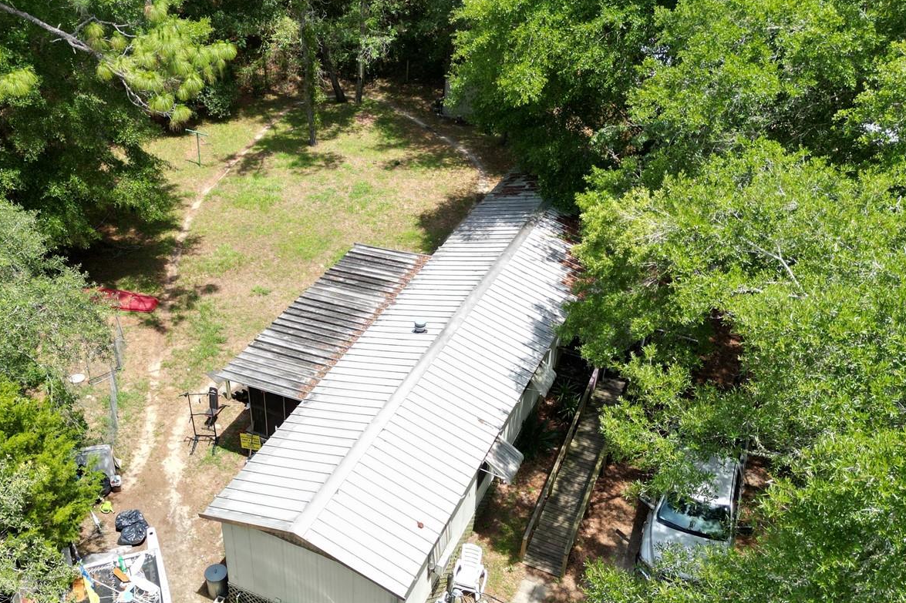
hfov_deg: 55.5
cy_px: 352
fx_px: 855
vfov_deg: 38.8
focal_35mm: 34
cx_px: 373
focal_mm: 6.72
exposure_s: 1/1500
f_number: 1.7
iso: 100
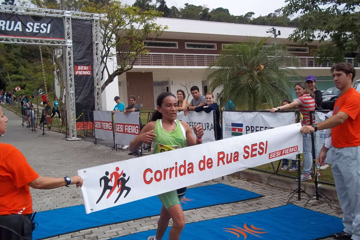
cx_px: 180
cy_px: 120
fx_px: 380
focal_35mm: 38
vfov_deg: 35.0
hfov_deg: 50.7
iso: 80
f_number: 8
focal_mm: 6.5
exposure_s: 1/160
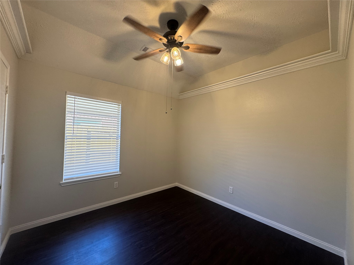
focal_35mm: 14
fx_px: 143
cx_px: 177
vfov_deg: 85.7
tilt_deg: -0.1
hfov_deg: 102.1
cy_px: 132
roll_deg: -2.2
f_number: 2.2
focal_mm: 2.22
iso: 160
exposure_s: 1/120
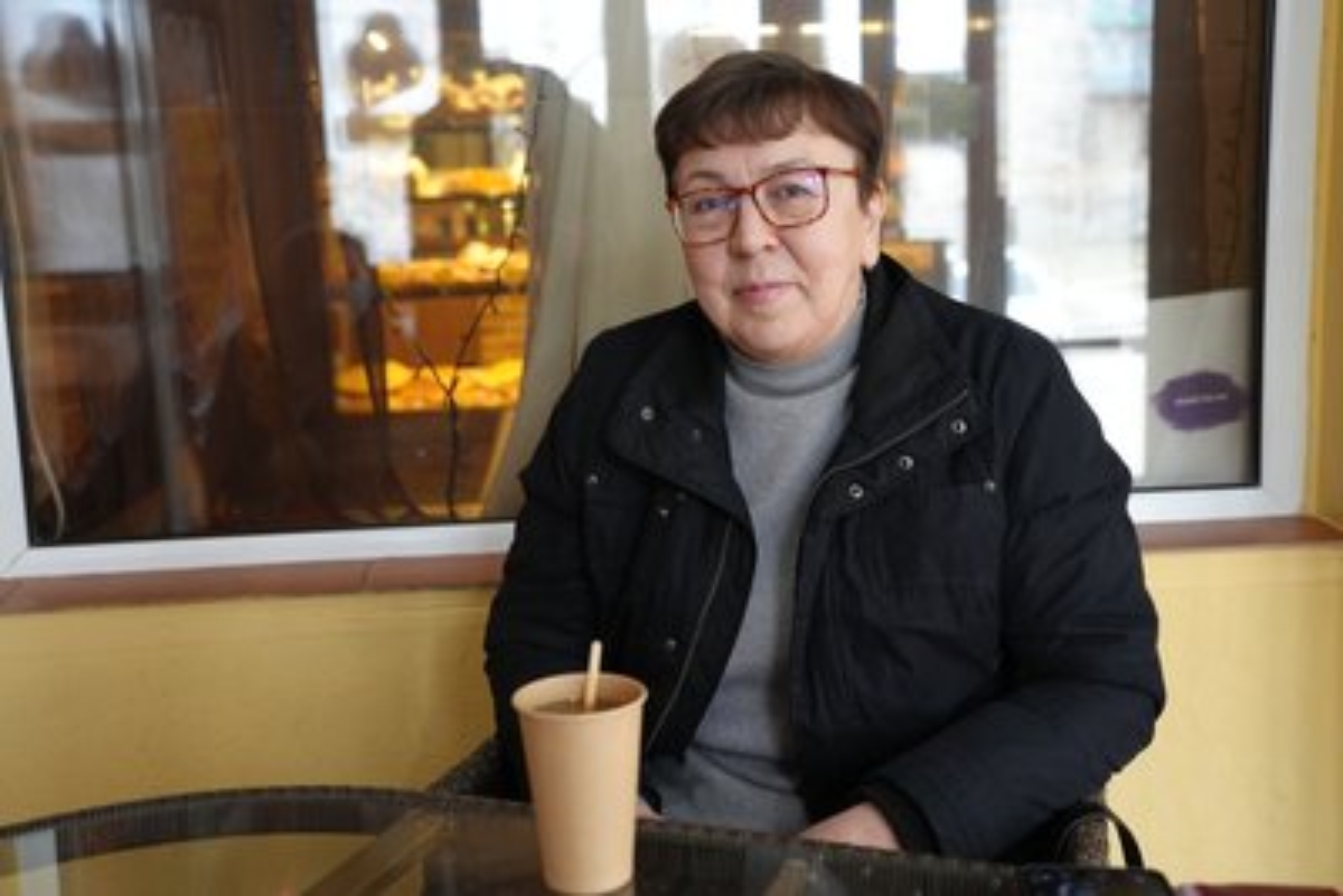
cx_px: 672
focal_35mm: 38
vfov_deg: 35.1
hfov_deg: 50.7
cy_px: 448
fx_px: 1418
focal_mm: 38
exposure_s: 1/160
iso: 3200
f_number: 4
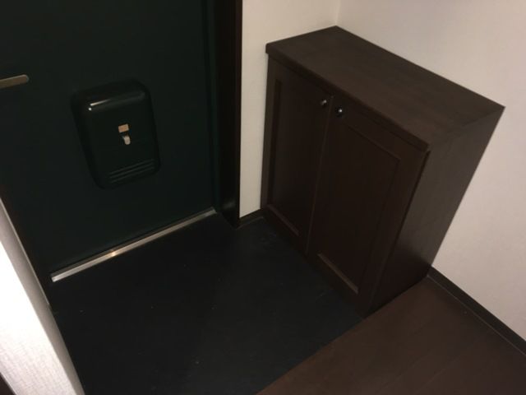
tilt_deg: -42.3
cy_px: 198
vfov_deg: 48.2
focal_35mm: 29
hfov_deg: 61.7
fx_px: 441
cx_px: 263
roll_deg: -2.3
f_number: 2.2
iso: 125
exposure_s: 1/16
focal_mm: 4.15
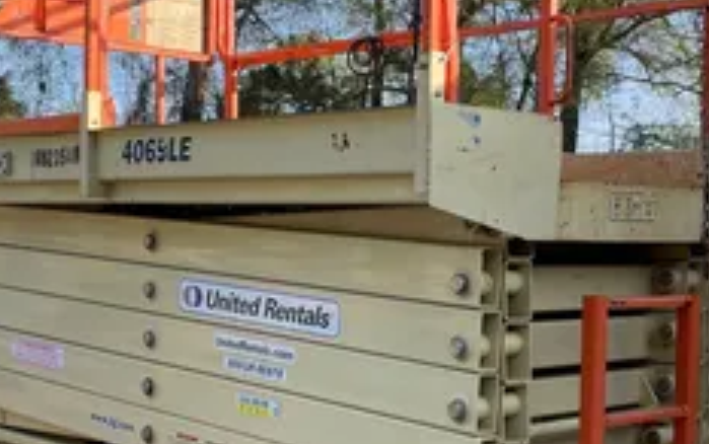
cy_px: 290
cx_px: 393
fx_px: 1257
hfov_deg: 31.5
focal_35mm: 65
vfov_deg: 20.0
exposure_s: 1/818
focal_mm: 4.2
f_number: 1.6
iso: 32
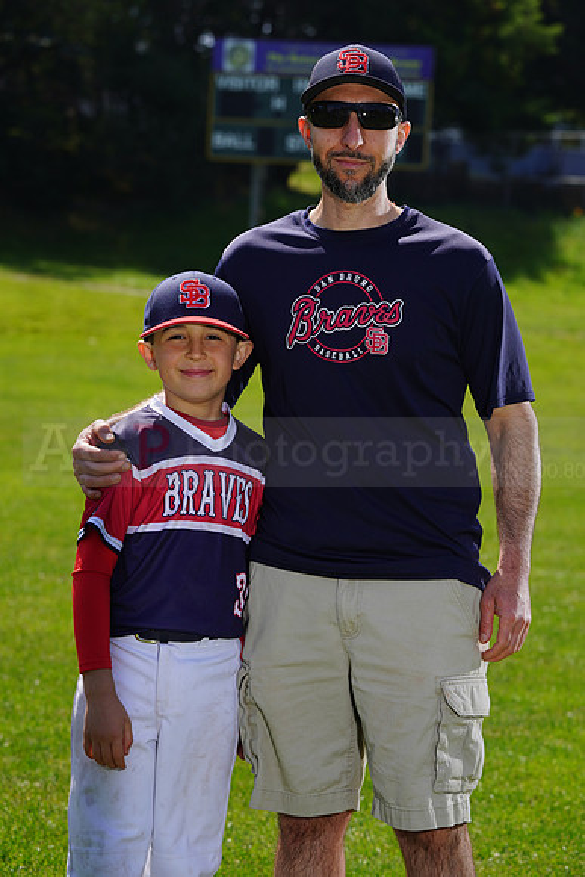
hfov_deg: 10.0
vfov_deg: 15.0
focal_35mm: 137
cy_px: 438
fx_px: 3337
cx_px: 292
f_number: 8
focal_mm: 137
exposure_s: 1/250
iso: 100
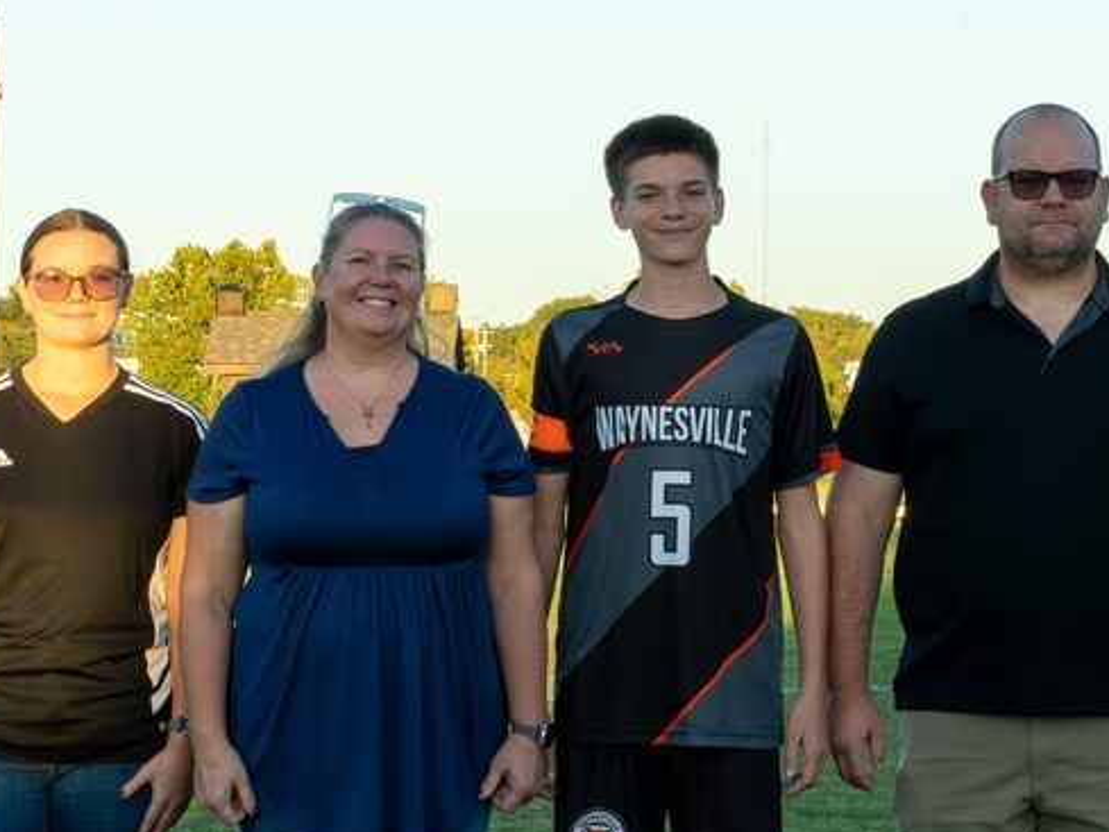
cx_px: 660
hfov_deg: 14.2
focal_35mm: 139
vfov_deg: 10.7
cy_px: 368
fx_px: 4454
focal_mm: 46
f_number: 16
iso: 640
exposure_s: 1/125
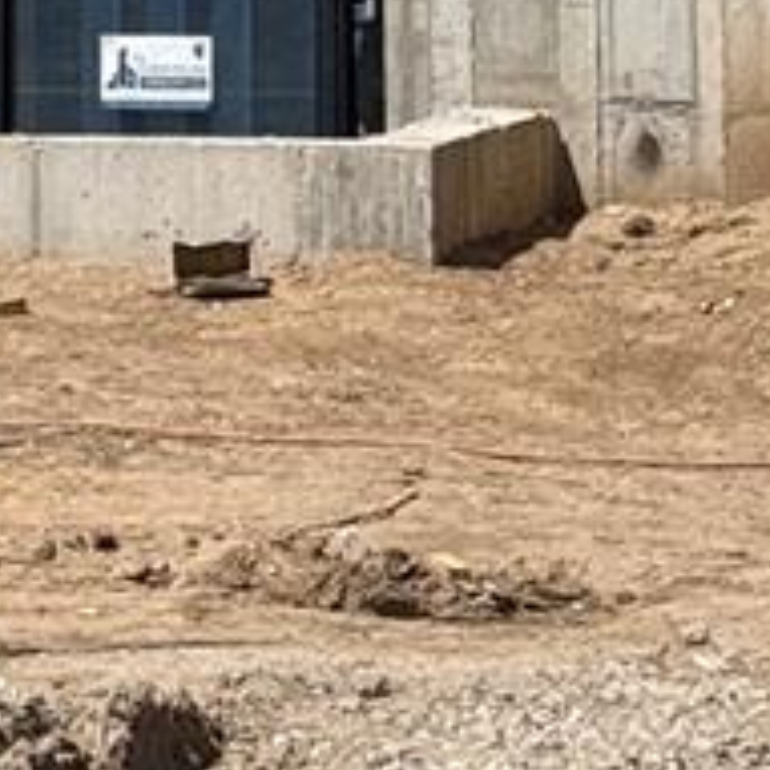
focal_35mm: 267
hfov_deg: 6.6
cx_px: 149
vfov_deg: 6.1
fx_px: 6719
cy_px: -1415
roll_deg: -0.9
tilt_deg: +9.9
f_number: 1.78
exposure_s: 1/7874
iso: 64
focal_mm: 6.76
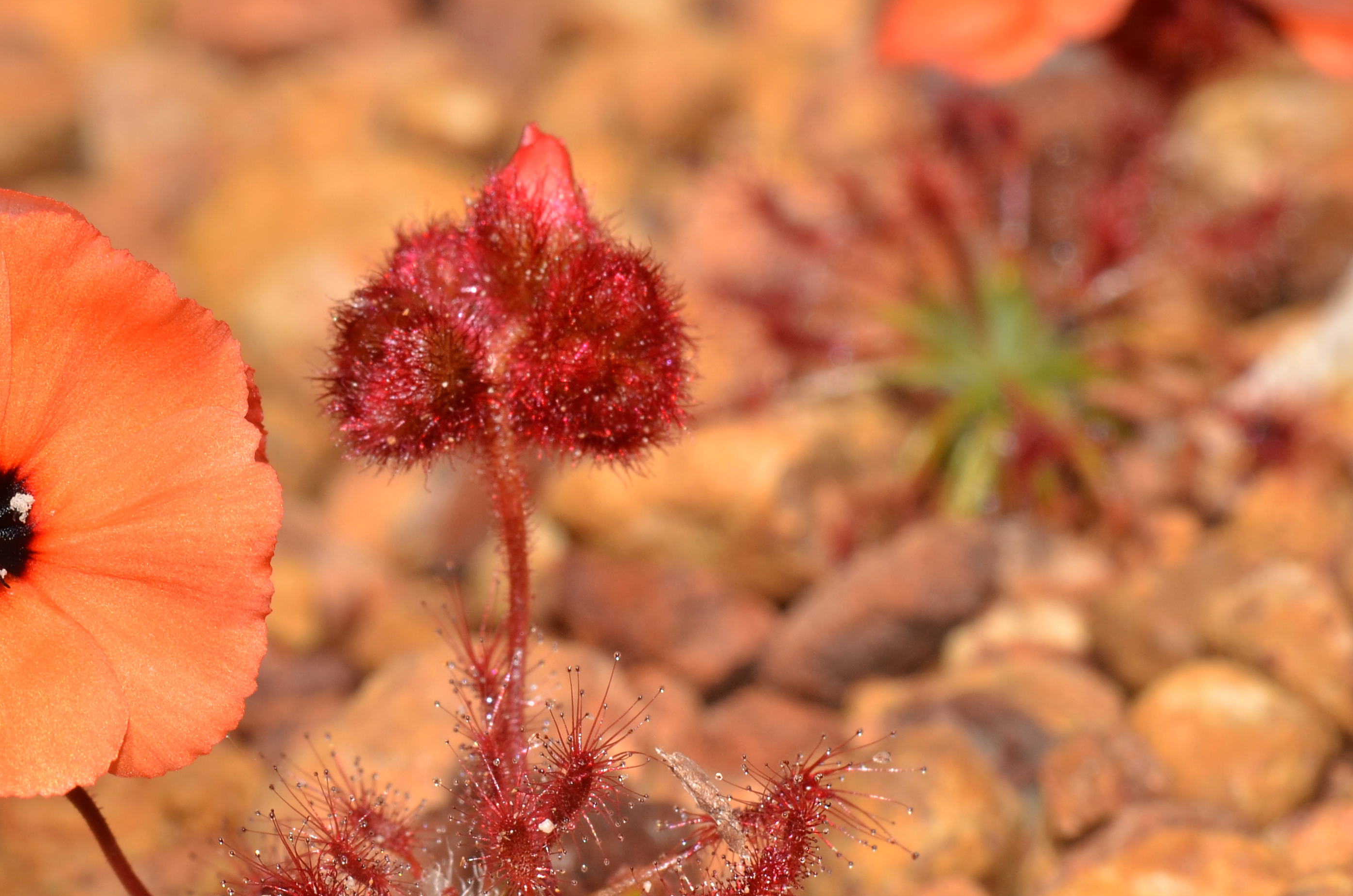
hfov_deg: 7.4
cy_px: 629
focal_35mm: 279
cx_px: 552
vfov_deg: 4.9
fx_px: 10459
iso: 160
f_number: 18
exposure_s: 1/250
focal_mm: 105
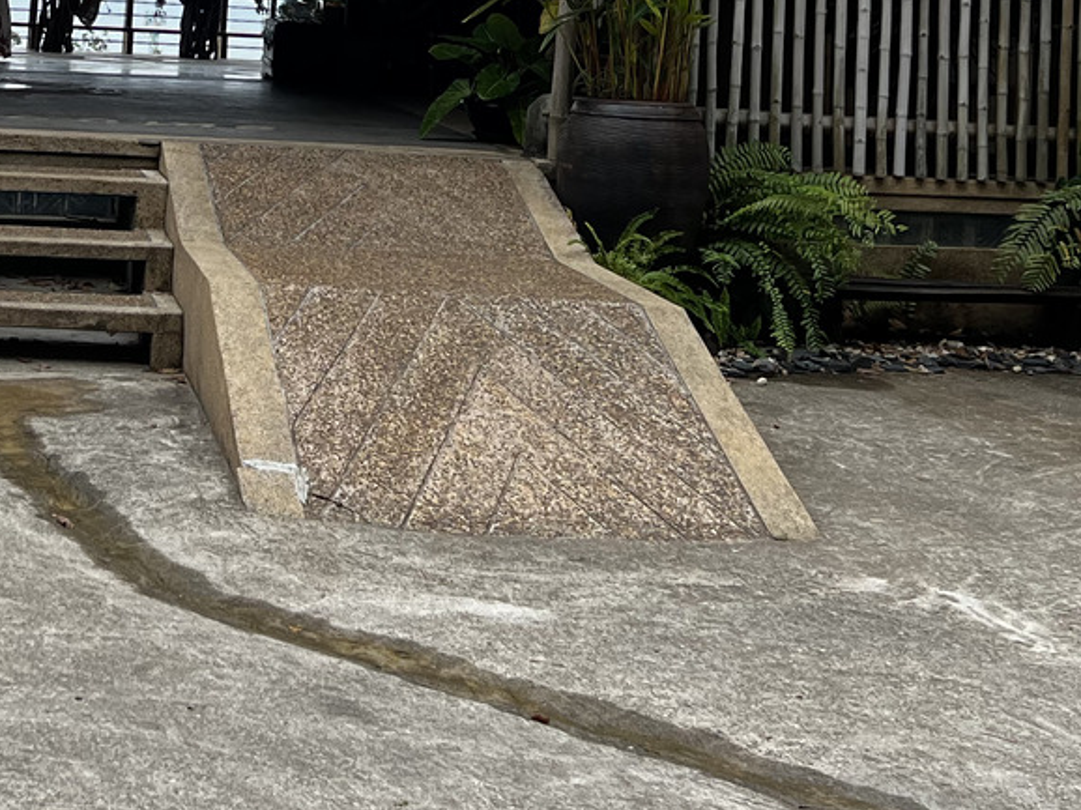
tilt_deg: +4.2
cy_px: -170
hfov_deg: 26.7
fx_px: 2248
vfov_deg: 19.2
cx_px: 273
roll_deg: -2.5
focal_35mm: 72
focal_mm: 5.7
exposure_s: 1/1395
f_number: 1.5
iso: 50
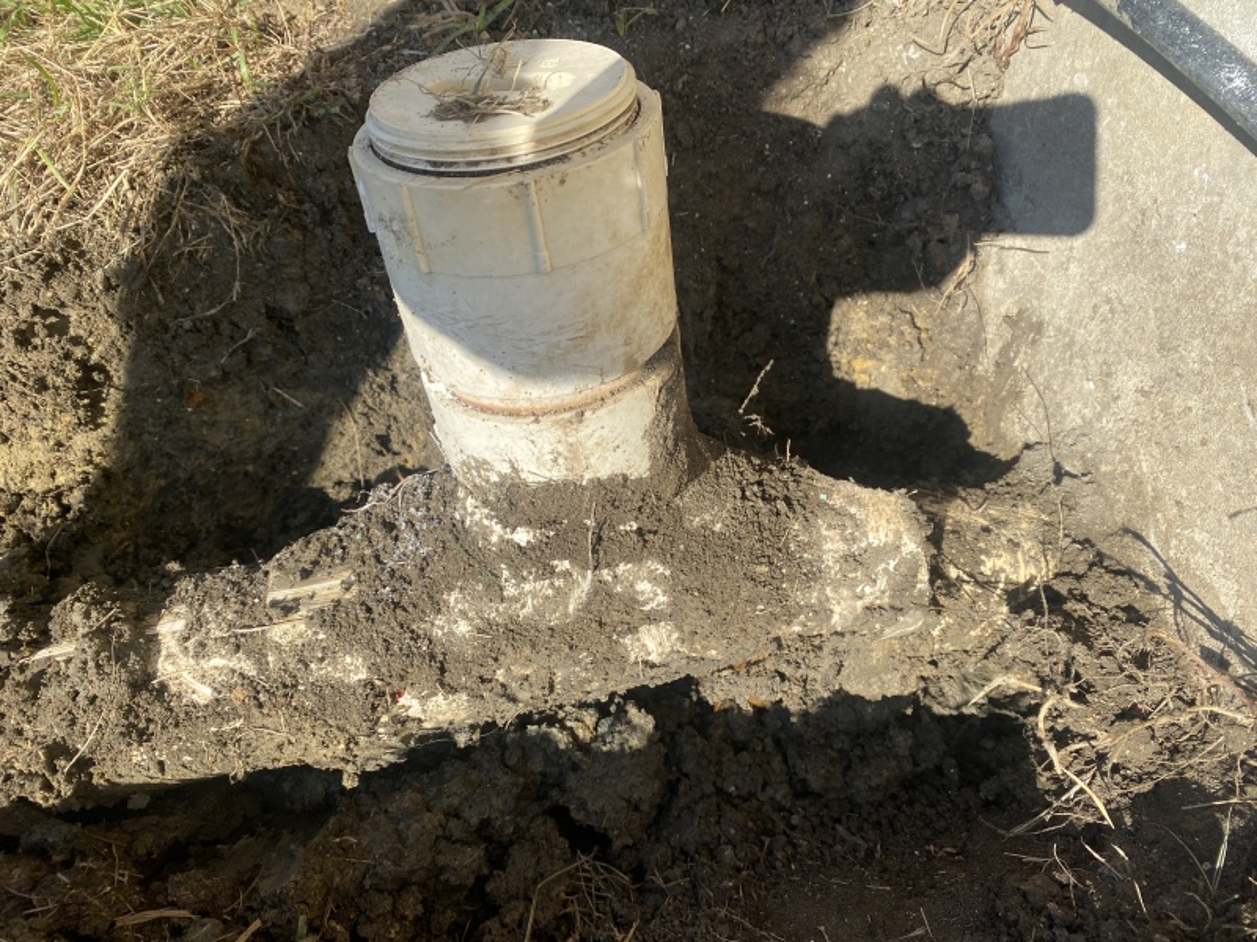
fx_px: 944
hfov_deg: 67.3
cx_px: 628
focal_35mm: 26
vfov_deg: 53.1
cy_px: 471
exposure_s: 1/1701
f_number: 1.8
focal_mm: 4.25
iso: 32
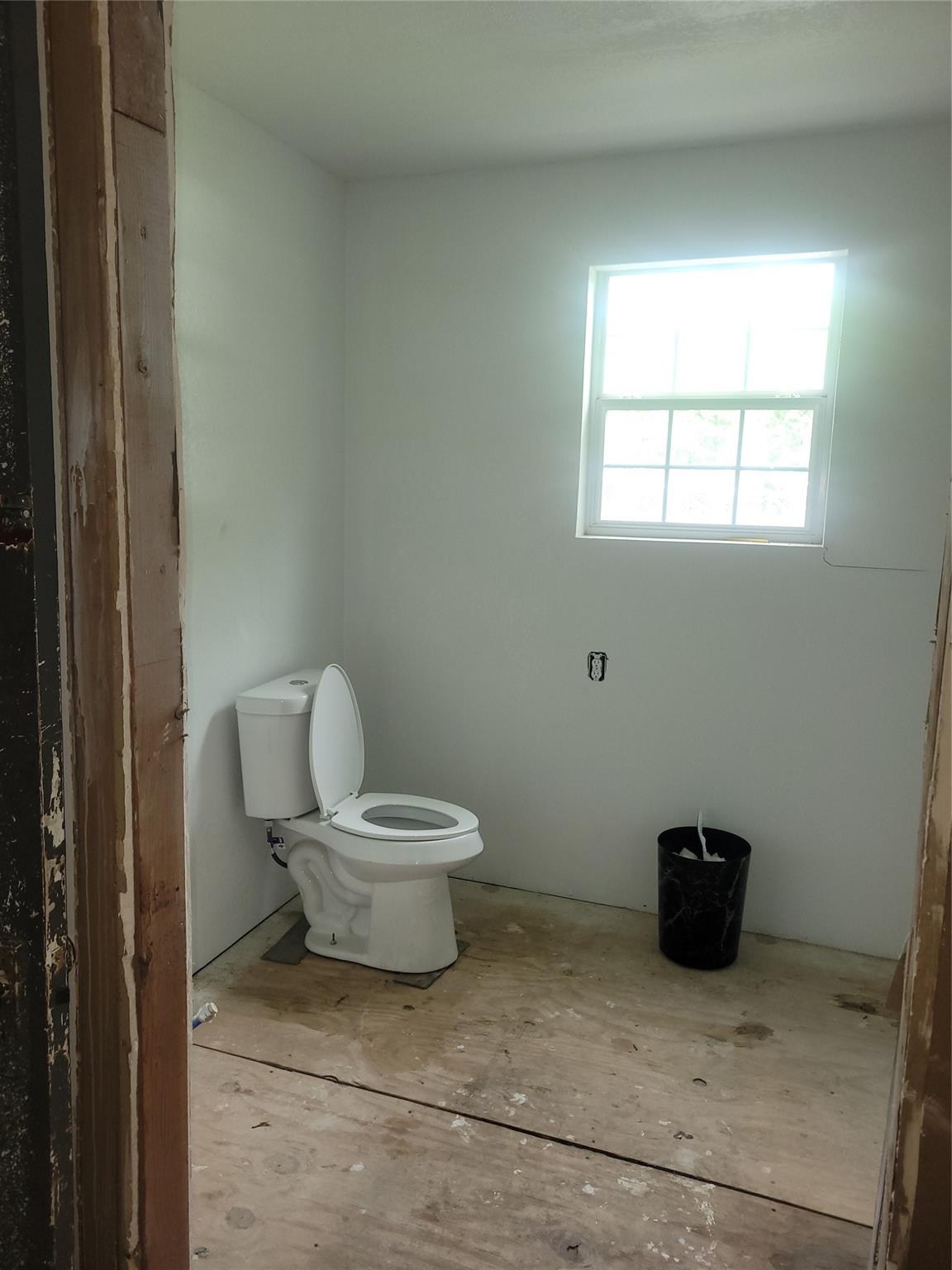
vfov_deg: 67.3
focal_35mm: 26
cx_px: 476
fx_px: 953
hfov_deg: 53.1
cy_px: 635
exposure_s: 1/60
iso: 80
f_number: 1.8
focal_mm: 5.4
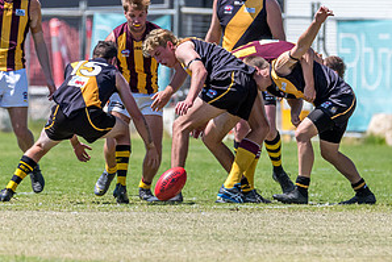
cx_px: 254
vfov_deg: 1.5
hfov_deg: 2.2
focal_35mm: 949
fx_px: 10338
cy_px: 100
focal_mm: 420
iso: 800
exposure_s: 1/3200
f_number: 6.3
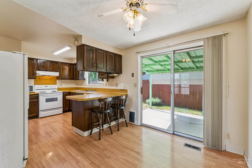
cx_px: 126
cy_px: 84
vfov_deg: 75.1
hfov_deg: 98.2
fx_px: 109
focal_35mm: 16
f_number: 13
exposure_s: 1/13
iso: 400
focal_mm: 15.6
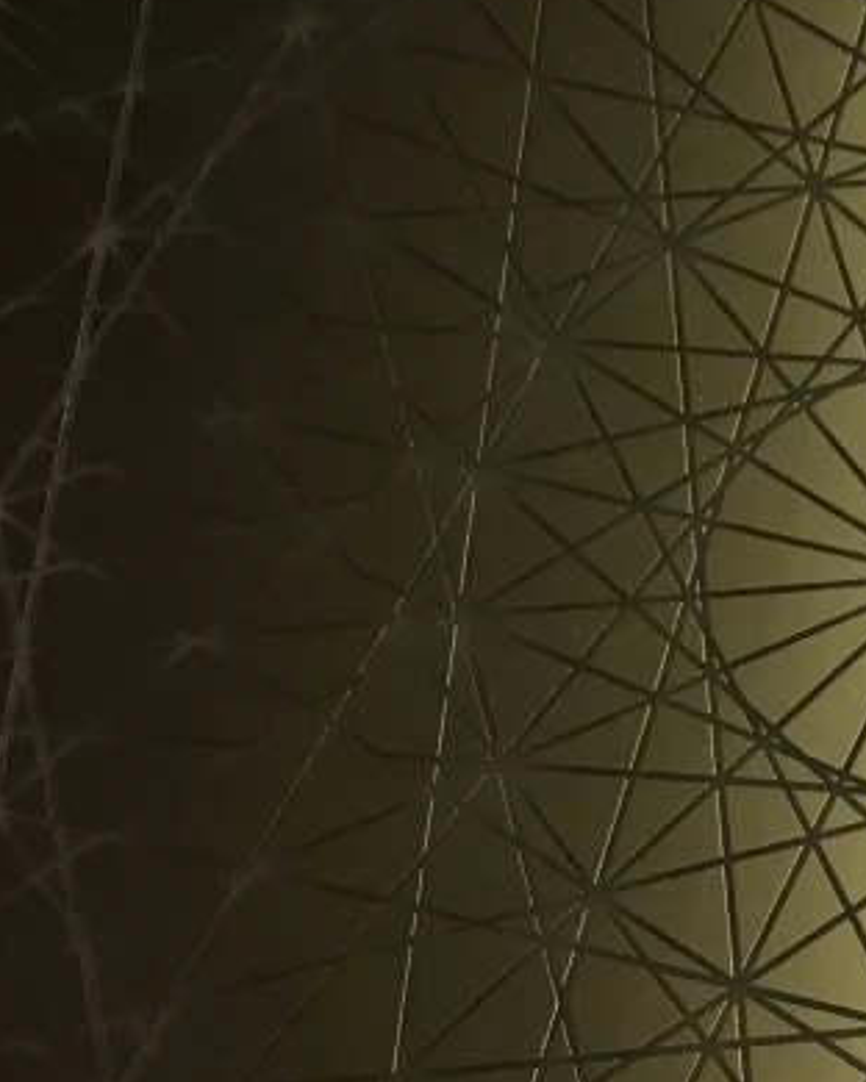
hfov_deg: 16.0
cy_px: 735
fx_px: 2980
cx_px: 996
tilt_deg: -67.9
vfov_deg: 20.5
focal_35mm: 93
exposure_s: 1/30
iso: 50
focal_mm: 3.3
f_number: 2.4
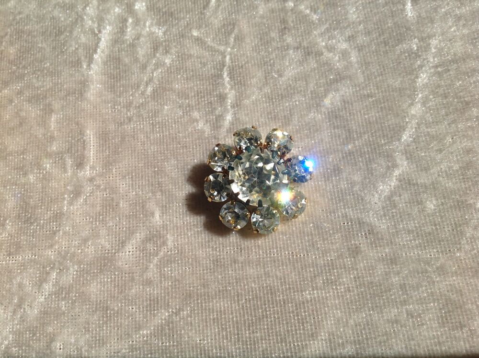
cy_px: 179
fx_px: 484
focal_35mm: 35
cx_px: 240
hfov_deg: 52.7
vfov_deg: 40.6
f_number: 2.4
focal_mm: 4.28
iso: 50
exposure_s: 1/4329
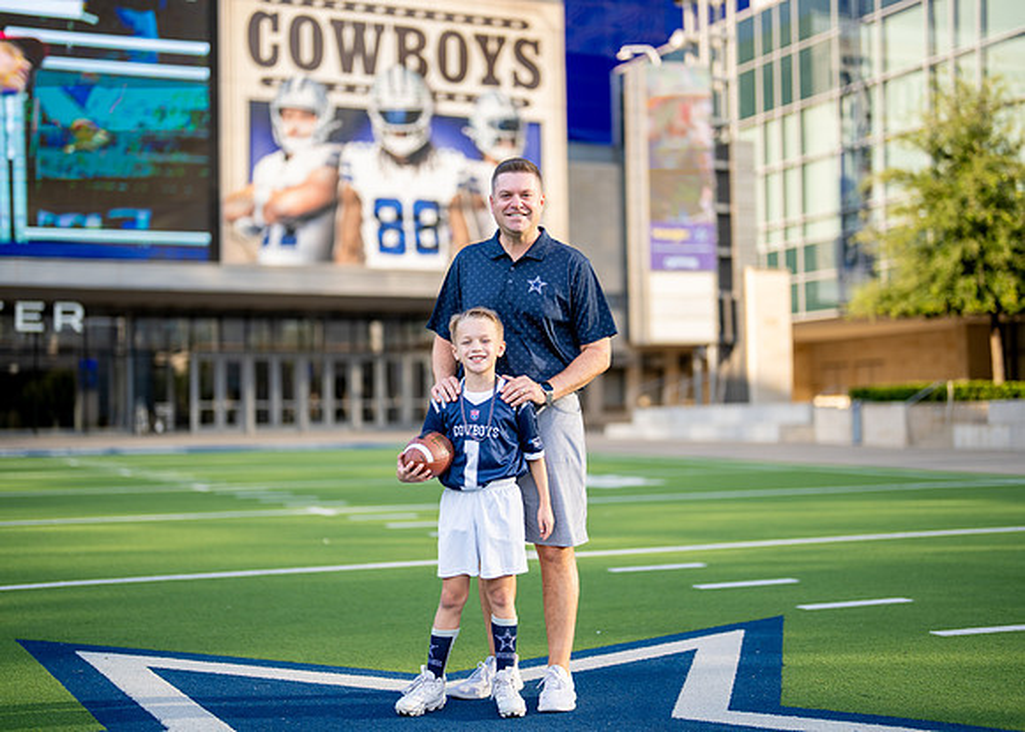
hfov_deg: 36.5
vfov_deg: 26.5
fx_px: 1553
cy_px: 365
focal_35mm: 53
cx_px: 503
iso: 100
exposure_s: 1/2000
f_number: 1.2
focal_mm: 50
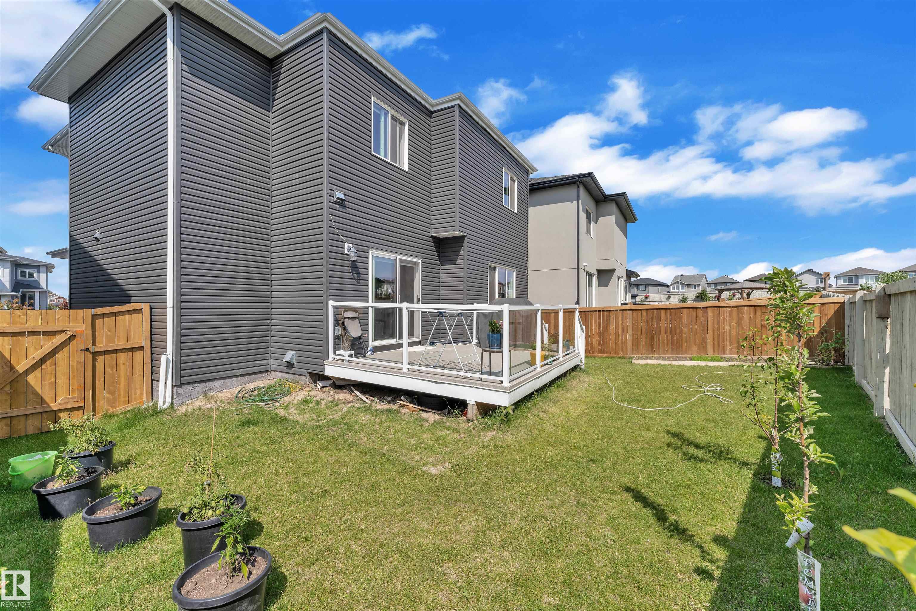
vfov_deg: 81.2
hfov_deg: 104.3
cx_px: 458
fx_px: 356
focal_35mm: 14
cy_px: 306
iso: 200
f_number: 7.1
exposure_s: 1/800
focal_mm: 14
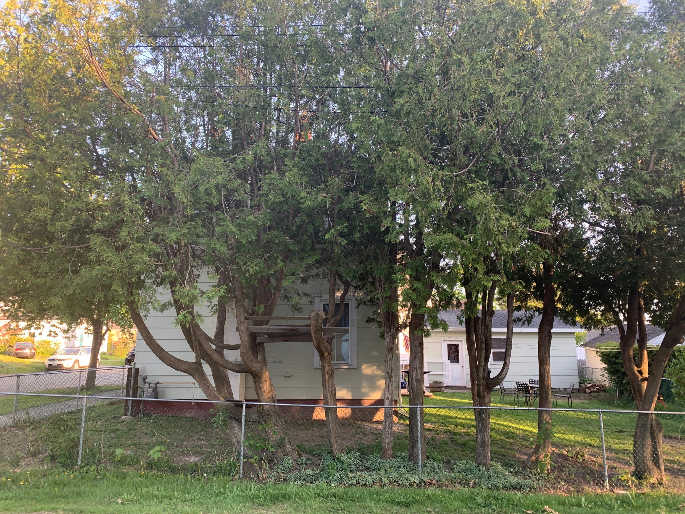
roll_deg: -0.5
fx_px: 515
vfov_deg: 53.1
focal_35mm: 26
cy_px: 257
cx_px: 342
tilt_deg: +10.6
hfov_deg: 67.3
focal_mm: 4.25
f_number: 1.8
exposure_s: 1/121
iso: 50
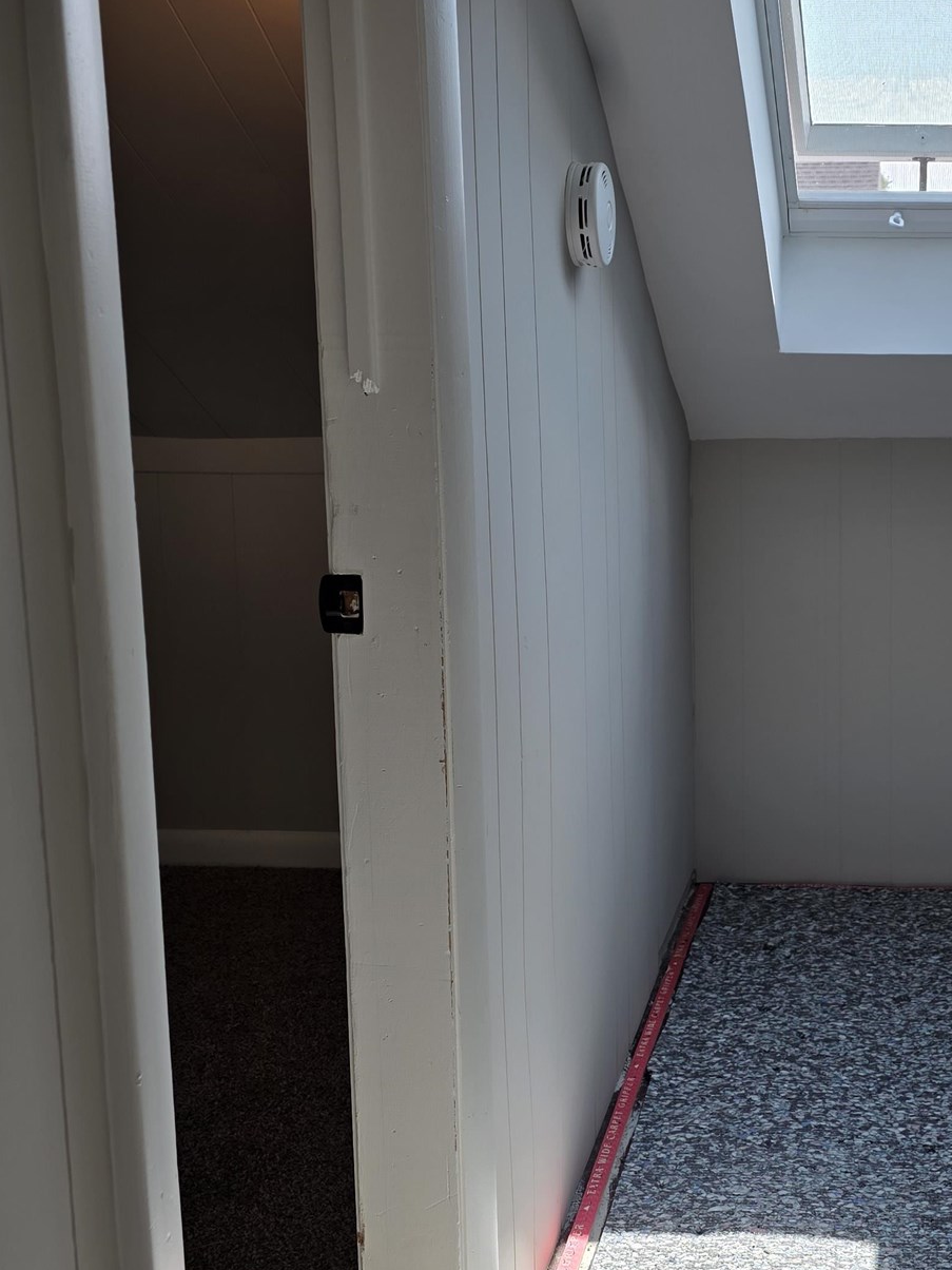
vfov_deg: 42.9
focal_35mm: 44
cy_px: 605
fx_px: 1613
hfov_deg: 31.5
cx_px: 835
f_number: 1.7
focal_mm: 6.3
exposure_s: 1/121
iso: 12
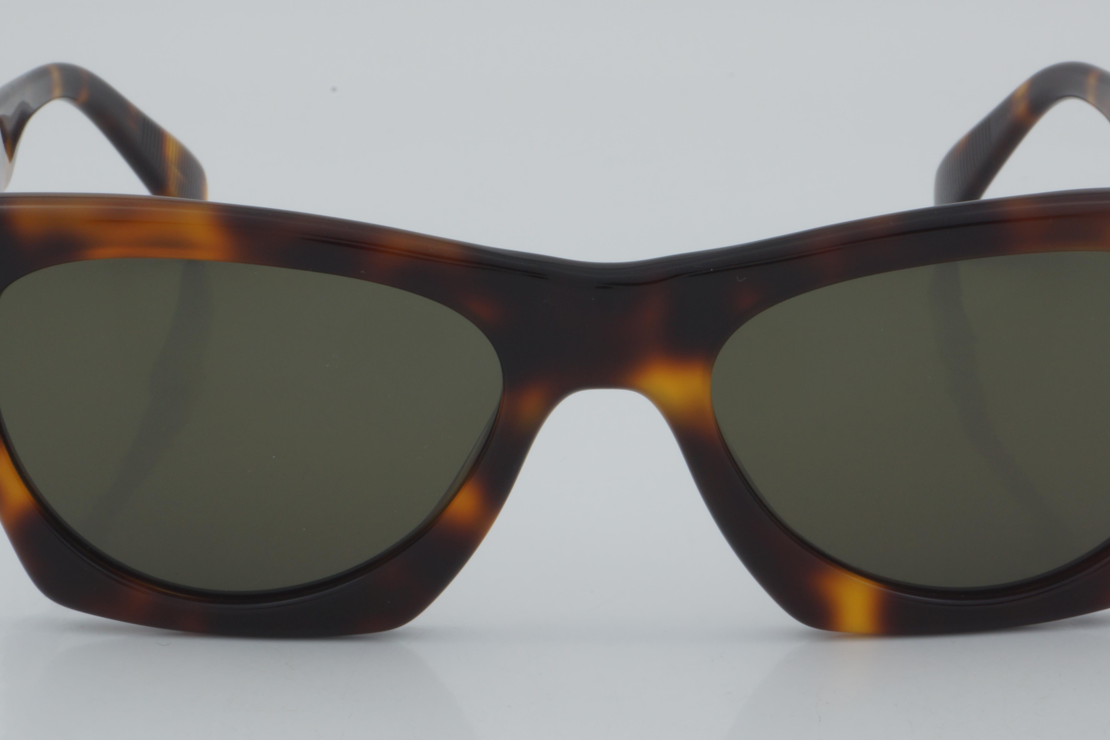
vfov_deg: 12.5
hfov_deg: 18.6
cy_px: 366
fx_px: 3381
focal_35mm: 110
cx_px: 604
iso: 100
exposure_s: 1/4
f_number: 32
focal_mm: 55
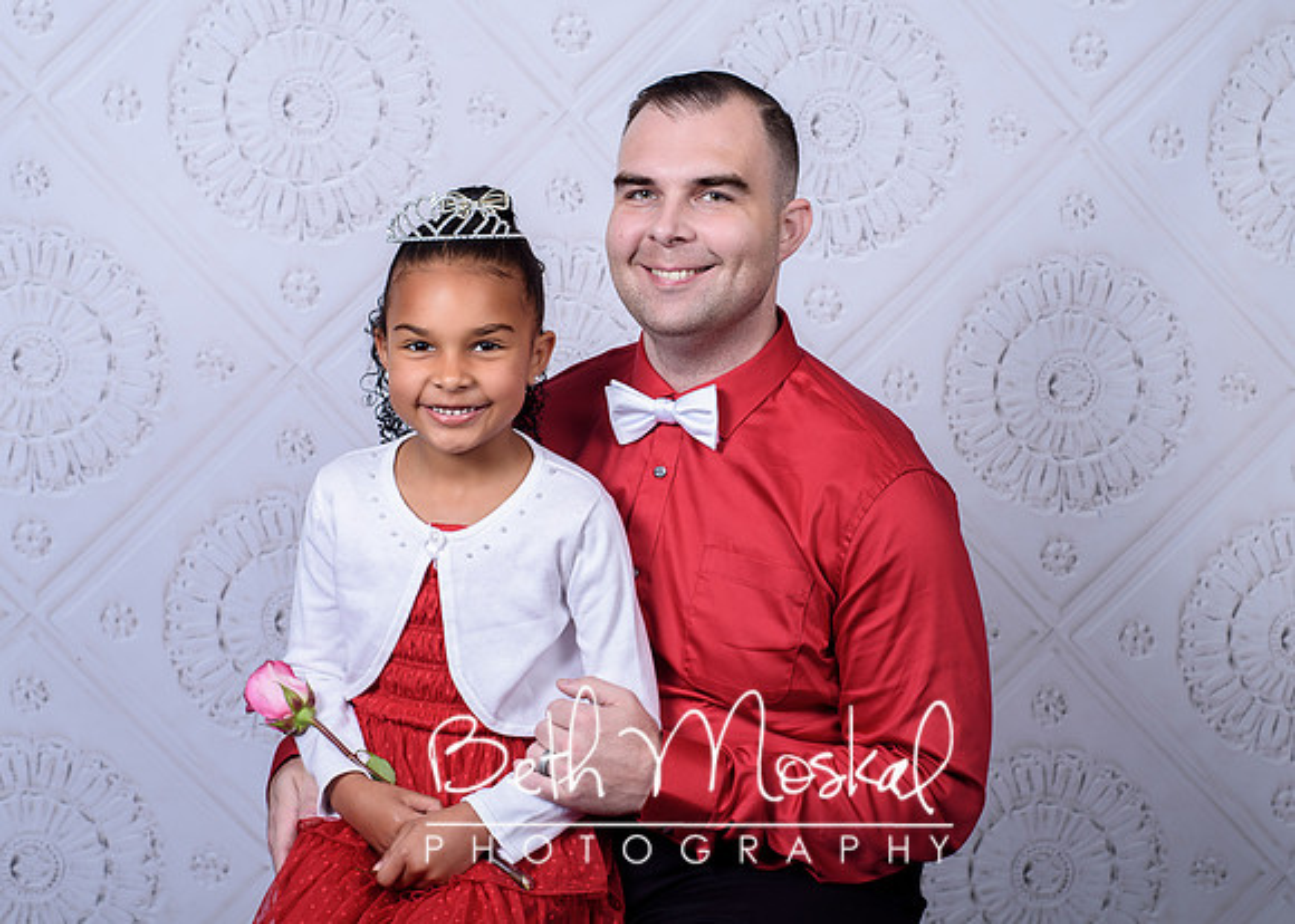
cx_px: 691
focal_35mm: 64
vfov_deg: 22.1
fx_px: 2369
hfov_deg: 30.6
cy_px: 430
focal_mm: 50
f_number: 5.6
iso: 100
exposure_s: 1/200
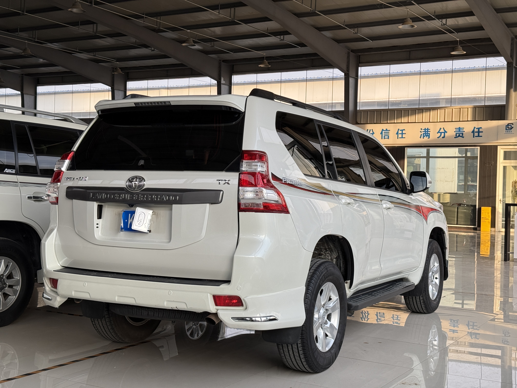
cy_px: 194
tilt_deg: +0.9
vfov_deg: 30.3
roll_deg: +0.3
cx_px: 258
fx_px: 717
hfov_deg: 39.7
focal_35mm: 48
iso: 64
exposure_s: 1/527
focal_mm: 6.76
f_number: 1.78
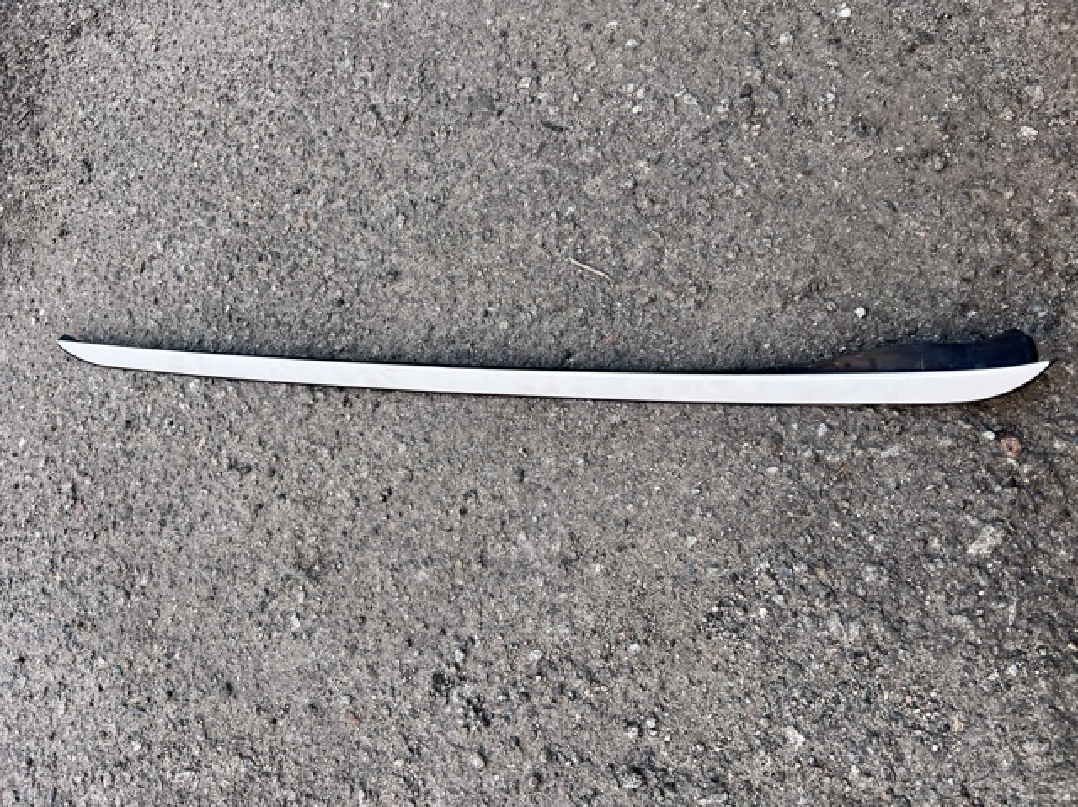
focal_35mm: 26
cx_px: 539
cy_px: 404
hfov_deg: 67.3
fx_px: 809
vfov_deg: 53.0
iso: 40
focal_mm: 5.7
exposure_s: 1/166
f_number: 1.5
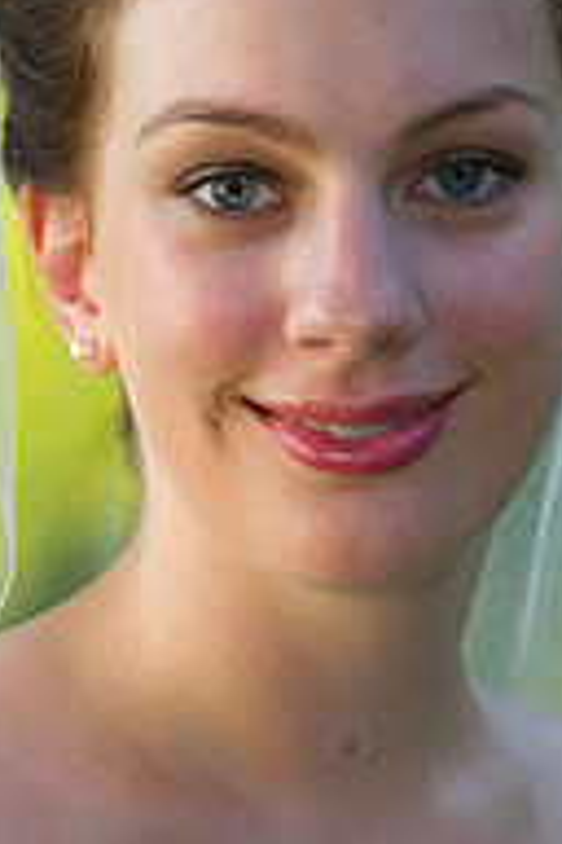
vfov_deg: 4.9
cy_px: 541
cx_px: 411
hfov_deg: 3.3
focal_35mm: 421
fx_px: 9858
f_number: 5.6
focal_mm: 180
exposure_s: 1/125
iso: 400
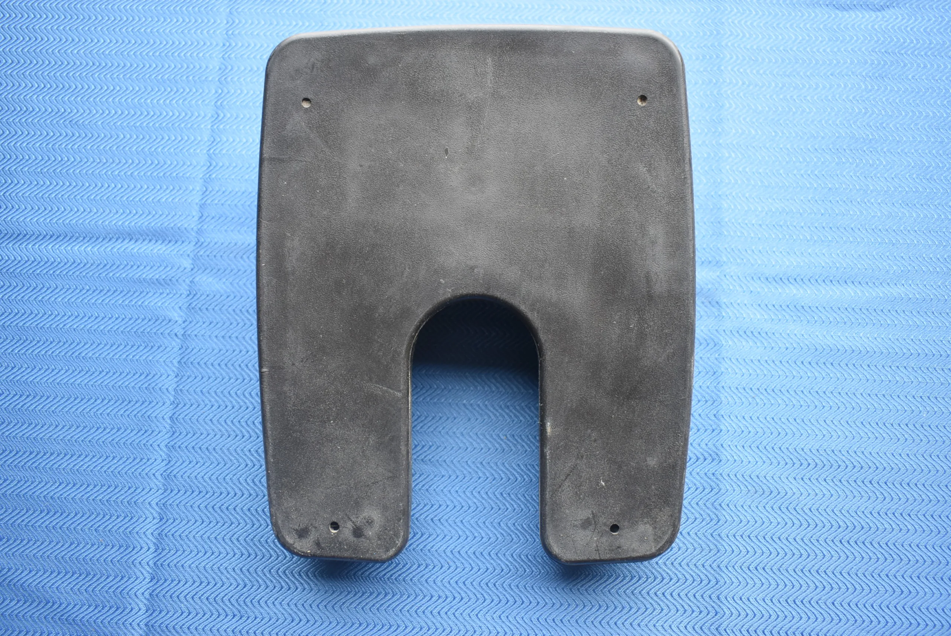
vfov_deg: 43.7
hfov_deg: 61.9
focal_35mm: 30
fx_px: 793
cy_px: 318
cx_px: 476
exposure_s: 1/250
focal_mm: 20
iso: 720
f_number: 3.8
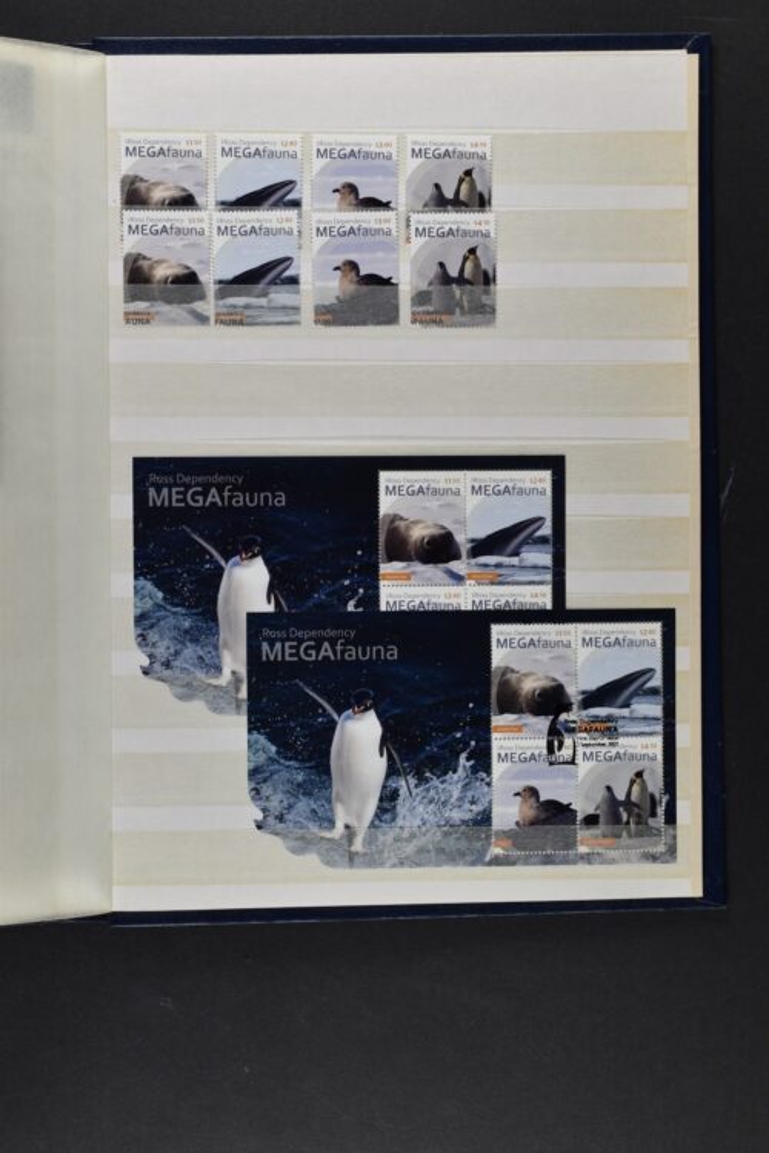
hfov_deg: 22.6
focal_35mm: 60
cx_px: 384
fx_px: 1921
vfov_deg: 33.4
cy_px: 576
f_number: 8
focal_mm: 40
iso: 400
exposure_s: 1/250
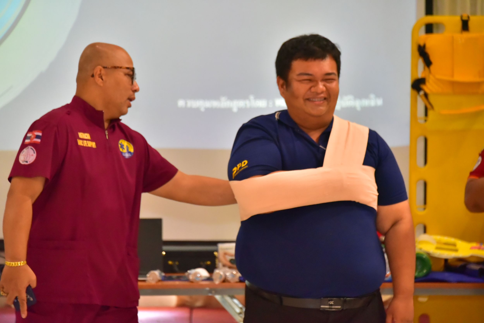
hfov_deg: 10.3
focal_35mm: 200
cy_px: 162
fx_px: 2690
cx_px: 242
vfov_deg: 6.9
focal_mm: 200
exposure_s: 1/160
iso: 10000
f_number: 5.6
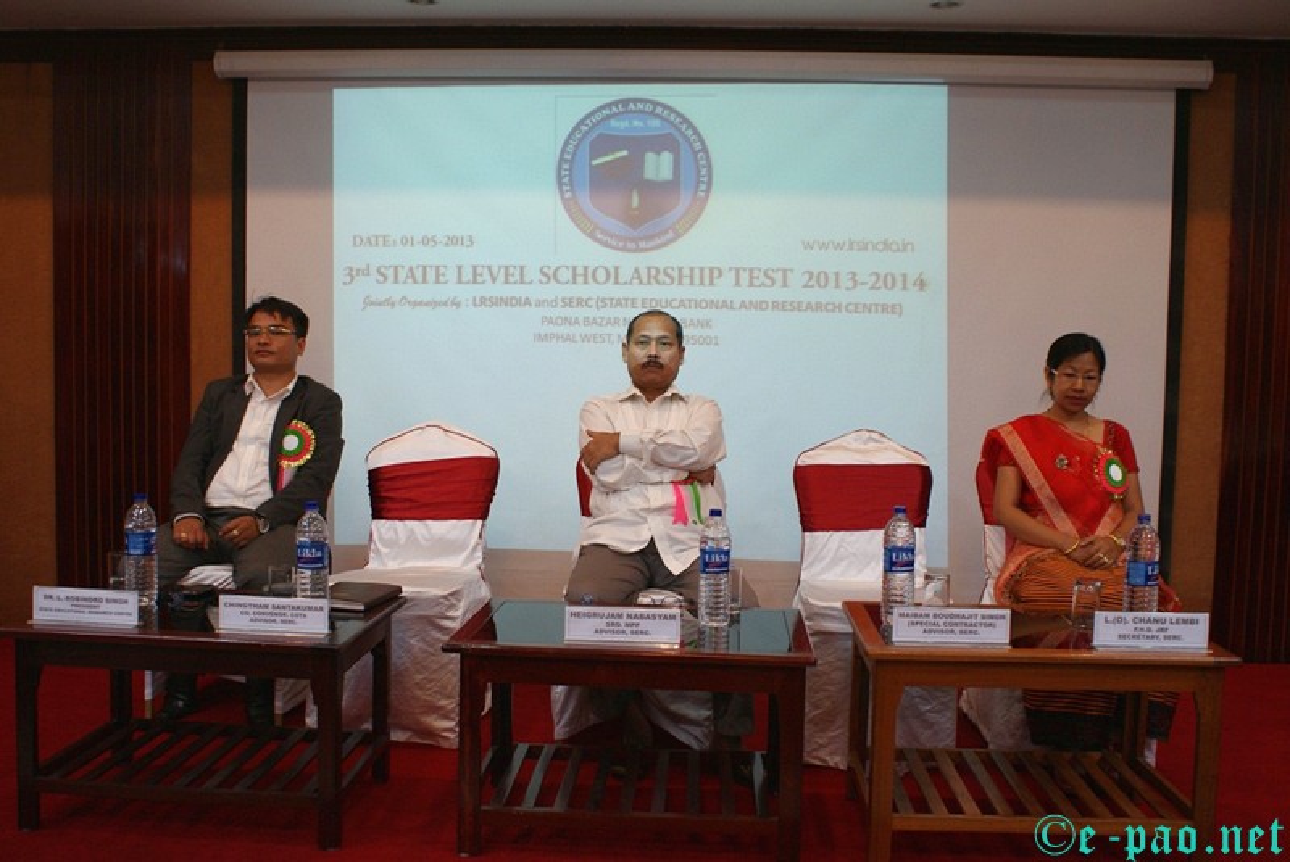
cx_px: 645
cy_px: 431
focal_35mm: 33
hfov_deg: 57.2
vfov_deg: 40.0
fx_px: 1184
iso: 400
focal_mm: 22
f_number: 4
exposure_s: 1/20
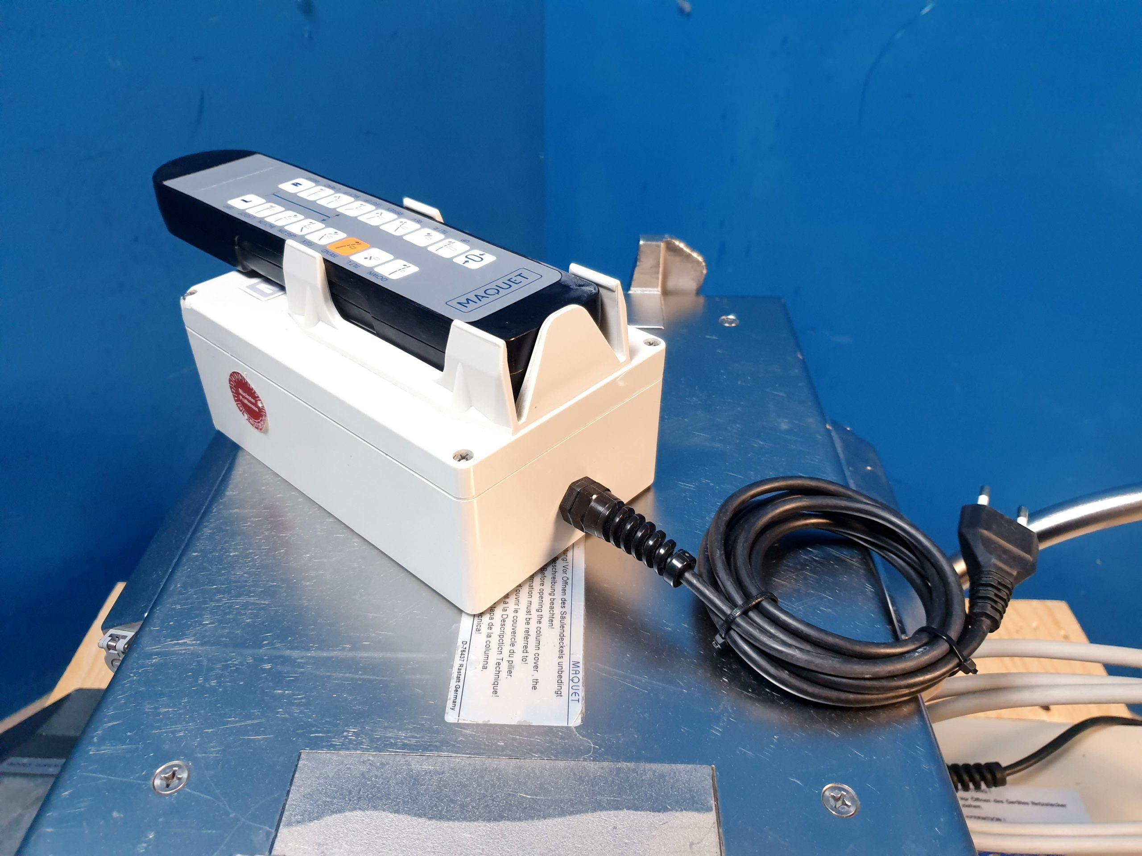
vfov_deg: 53.1
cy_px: 428
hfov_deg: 67.3
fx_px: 858
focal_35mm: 26
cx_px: 571
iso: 200
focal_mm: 4.3
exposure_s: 1/50
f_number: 1.5
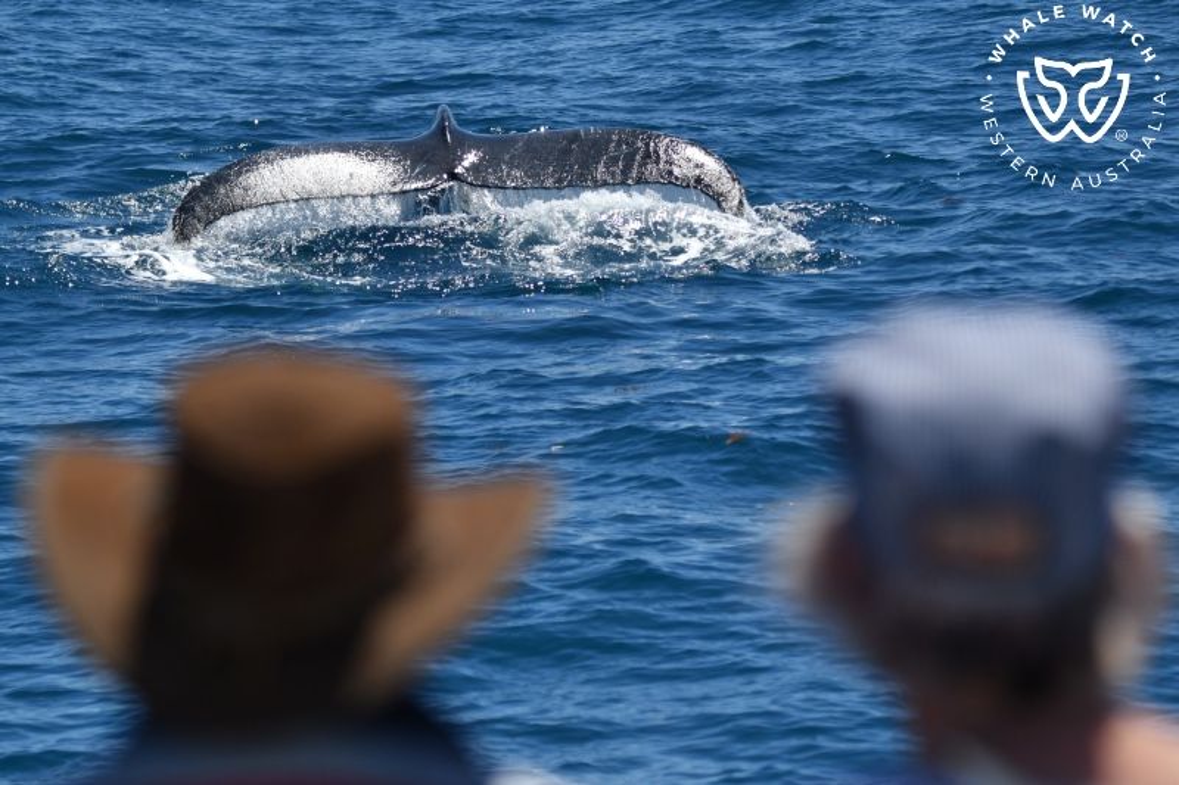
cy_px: 392
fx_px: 5730
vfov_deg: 7.8
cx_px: 590
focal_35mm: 175
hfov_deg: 11.7
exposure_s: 1/8000
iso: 560
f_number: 5.3
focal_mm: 175
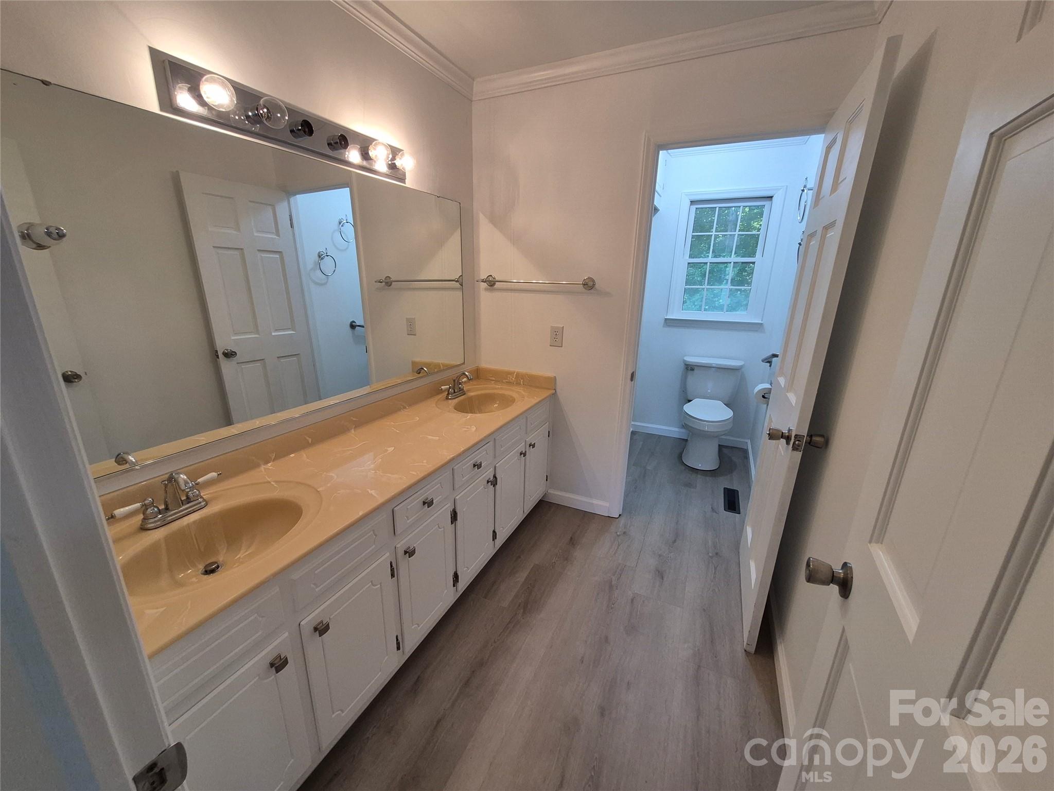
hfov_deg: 106.2
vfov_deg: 89.9
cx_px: 527
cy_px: 396
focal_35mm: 13
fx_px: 396
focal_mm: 1.74
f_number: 2.2
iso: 200
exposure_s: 1/60
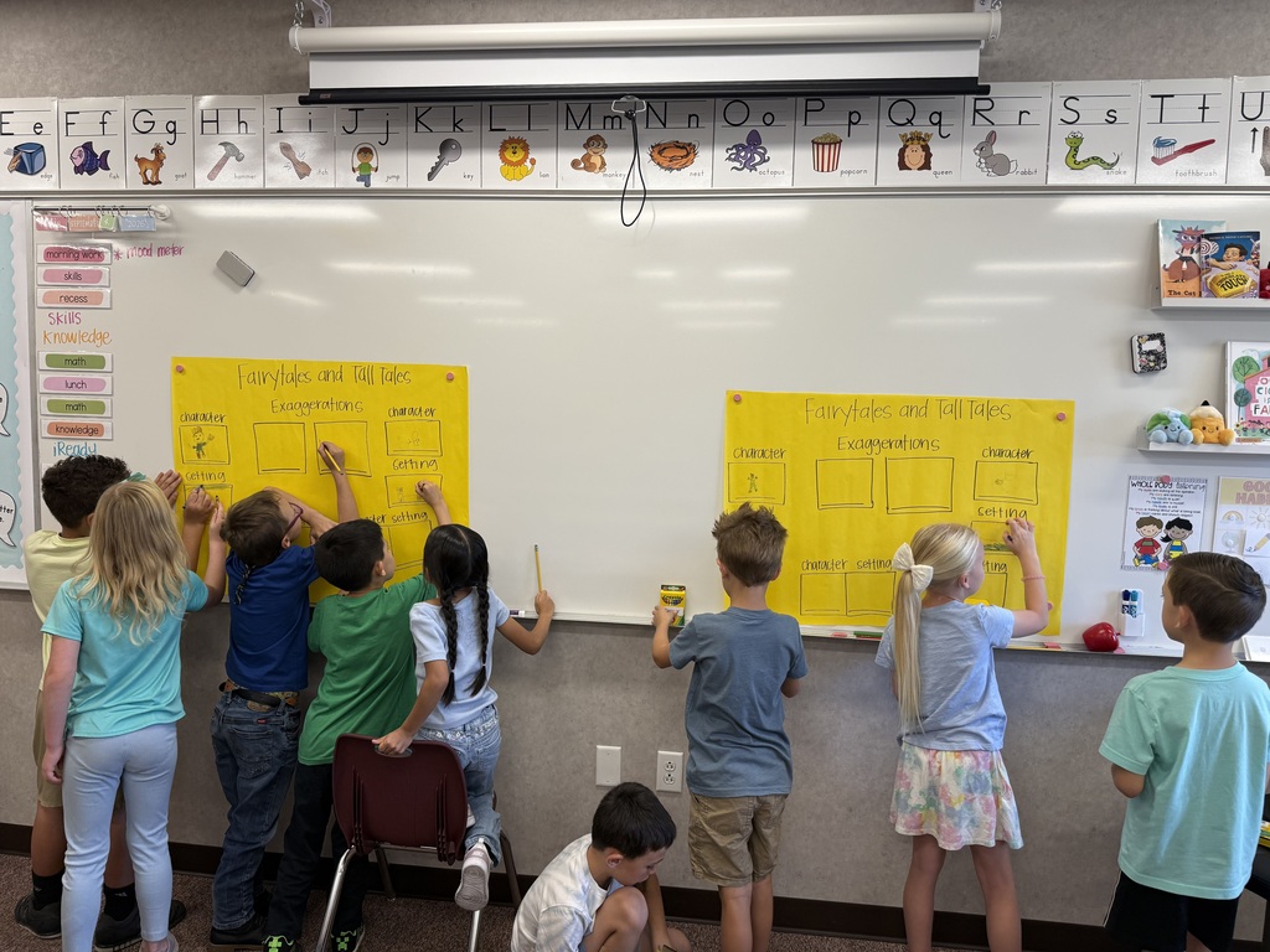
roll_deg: -1.9
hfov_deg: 71.6
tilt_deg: -4.5
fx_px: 881
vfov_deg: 56.8
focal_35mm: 24
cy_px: 476
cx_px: 635
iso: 100
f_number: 1.78
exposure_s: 1/121
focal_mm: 6.76
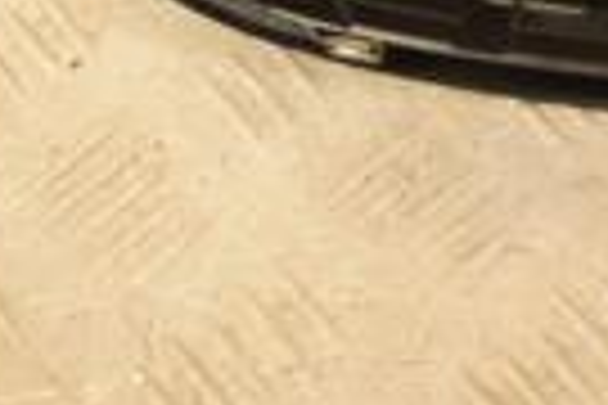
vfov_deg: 8.1
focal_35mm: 160
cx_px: 1067
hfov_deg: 11.9
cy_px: -472
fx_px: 2702
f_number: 5
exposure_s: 1/200
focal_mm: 24
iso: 800
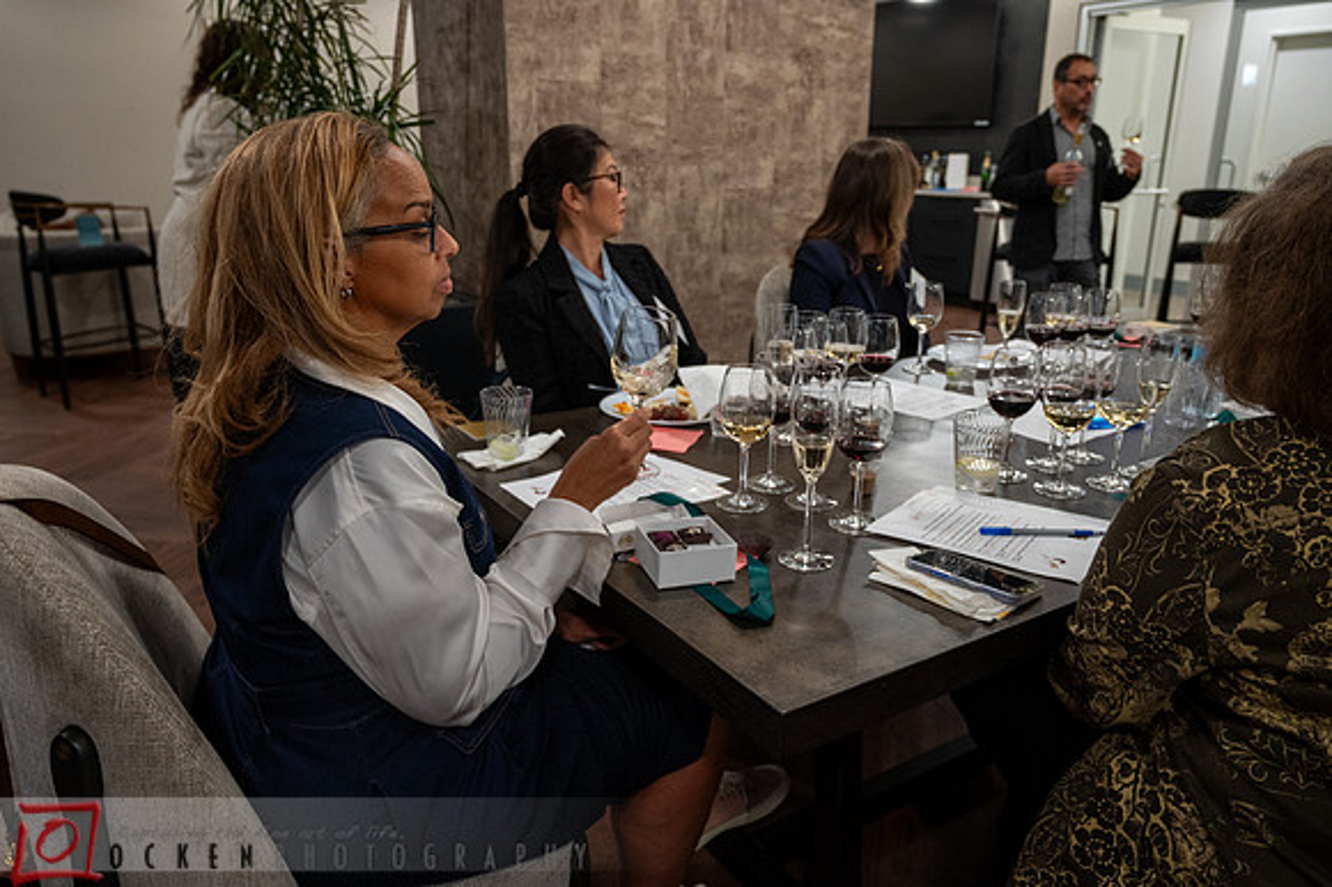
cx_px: 666
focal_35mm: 26
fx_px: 980
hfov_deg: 68.4
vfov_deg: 48.7
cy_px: 444
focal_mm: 26.5
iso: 2000
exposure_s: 1/100
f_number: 4
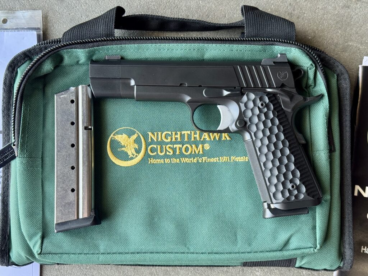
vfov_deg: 30.3
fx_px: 510
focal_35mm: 48
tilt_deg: -88.1
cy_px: 138
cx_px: 184
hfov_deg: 39.7
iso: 125
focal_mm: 6.76
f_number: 1.78
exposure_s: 1/120
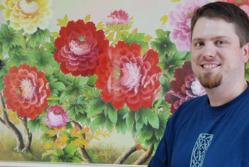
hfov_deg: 20.6
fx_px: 685
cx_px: 107
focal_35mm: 99
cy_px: 149
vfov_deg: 13.7
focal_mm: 35
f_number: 4.2
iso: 720
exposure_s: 1/30
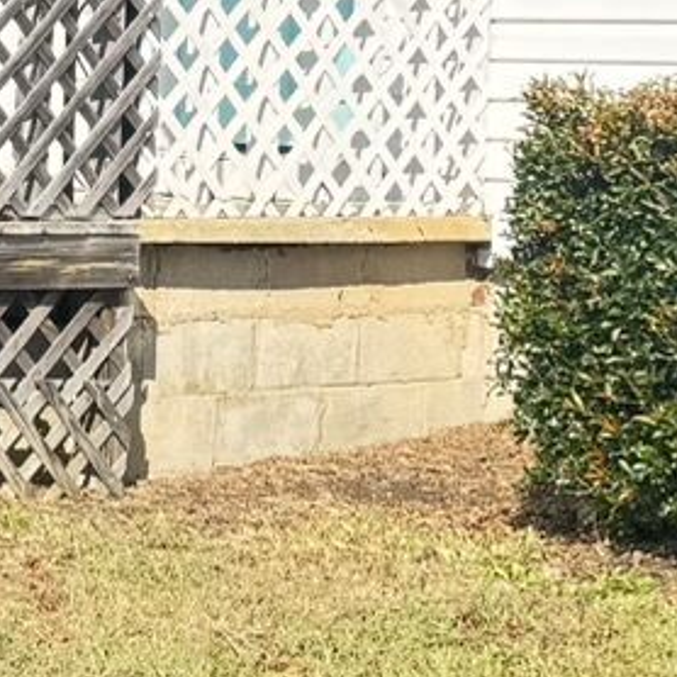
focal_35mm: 156
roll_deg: -1.6
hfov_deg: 11.2
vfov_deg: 11.1
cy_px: -5
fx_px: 3452
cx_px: 212
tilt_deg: +0.3
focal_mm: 6.76
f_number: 1.78
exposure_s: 1/1597
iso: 80
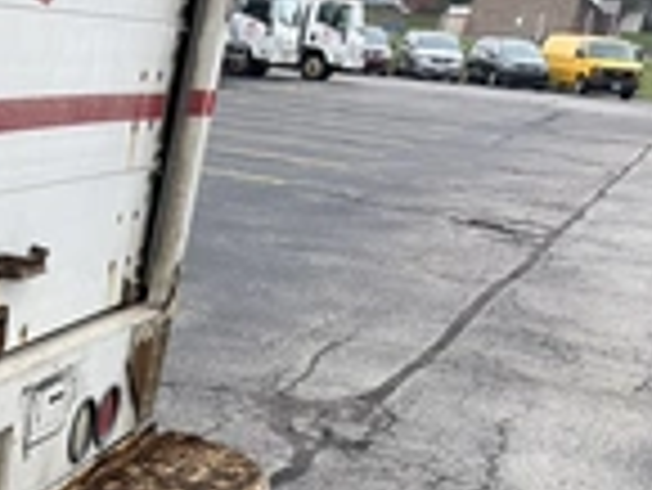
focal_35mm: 66
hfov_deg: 25.4
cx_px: -189
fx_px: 1244
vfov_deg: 20.1
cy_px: 670
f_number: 1.78
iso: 80
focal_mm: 6.76
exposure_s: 1/507
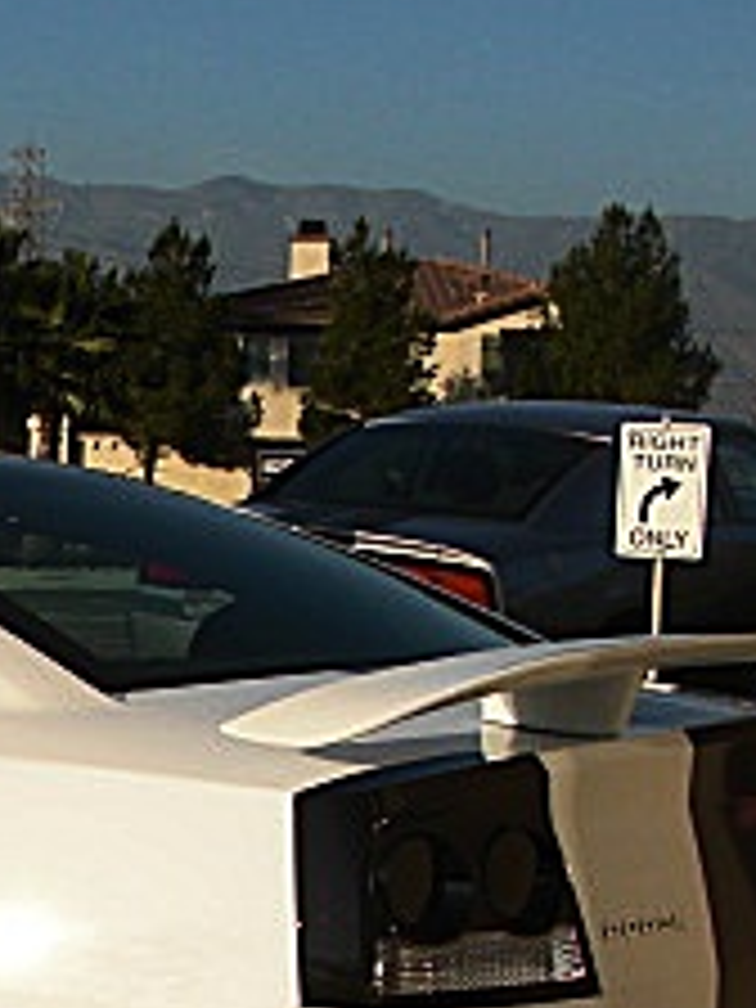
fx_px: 2999
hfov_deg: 13.5
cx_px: -374
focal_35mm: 103
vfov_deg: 18.7
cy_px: 936
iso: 50
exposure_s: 1/200
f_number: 7.9
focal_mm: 6.3
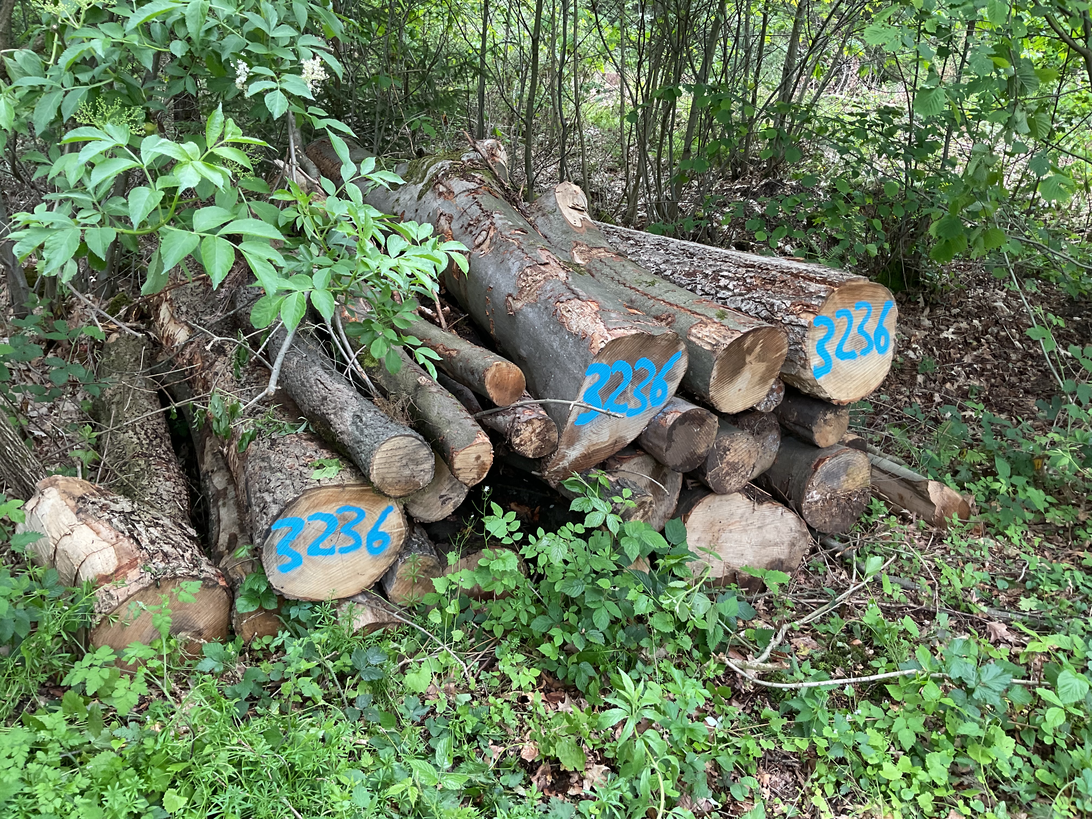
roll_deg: -4.6
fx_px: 915
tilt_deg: -25.4
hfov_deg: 61.7
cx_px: 546
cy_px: 410
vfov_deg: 48.2
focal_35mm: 29
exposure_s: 1/120
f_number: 1.8
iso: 64
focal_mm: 3
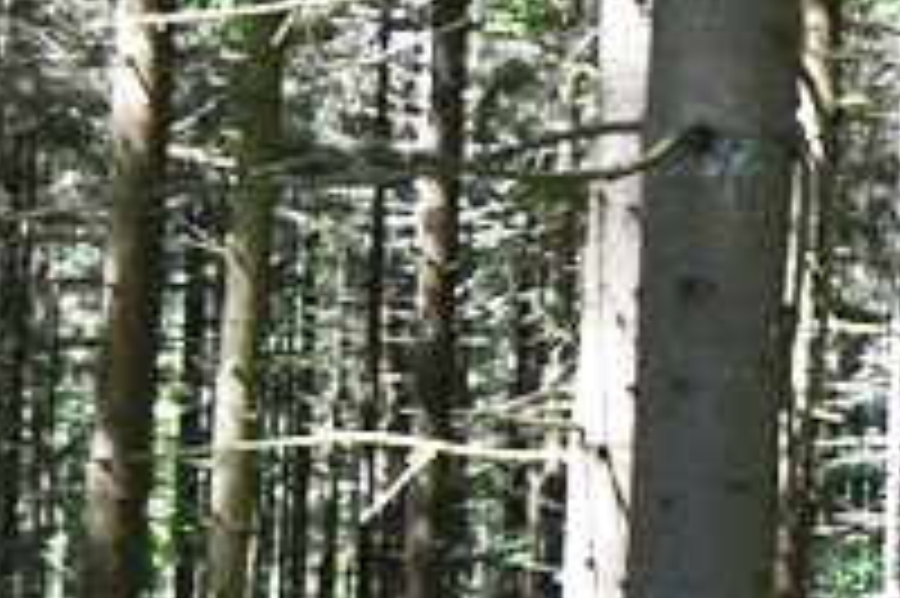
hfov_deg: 9.2
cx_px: 2488
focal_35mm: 190
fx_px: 4746
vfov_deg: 7.2
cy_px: 355
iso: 360
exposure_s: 1/125
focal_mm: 22
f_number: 5.6
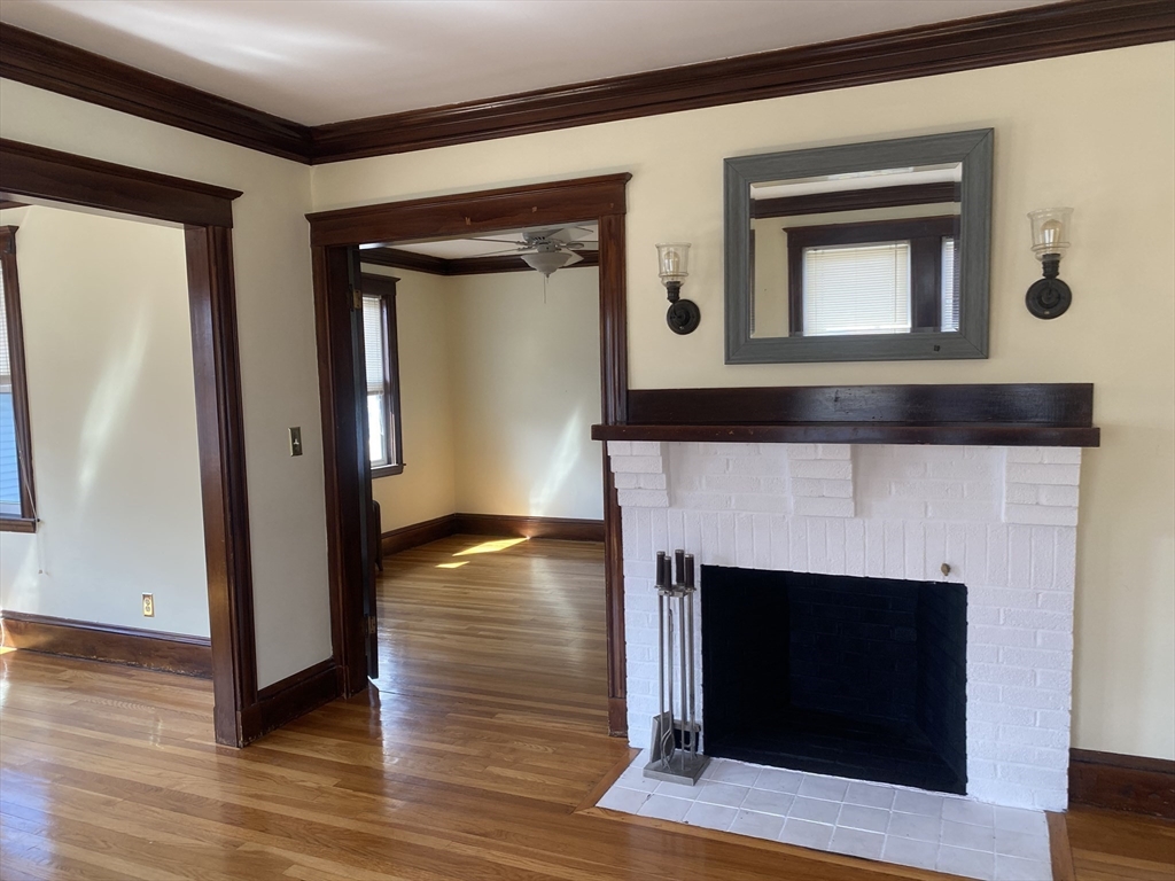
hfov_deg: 67.3
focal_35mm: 26
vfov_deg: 53.1
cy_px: 440
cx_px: 588
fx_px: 883
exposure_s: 1/121
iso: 100
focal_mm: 4.25
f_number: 1.8
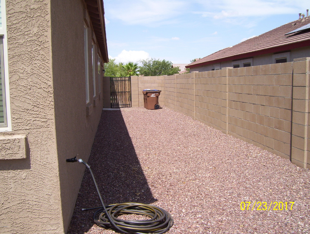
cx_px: 155
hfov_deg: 51.3
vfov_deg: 39.7
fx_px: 323
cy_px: 117
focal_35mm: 36
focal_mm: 6
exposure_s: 1/500
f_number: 4.8
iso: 80
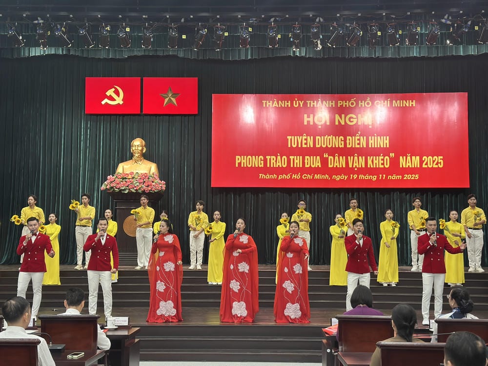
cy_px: 183
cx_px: 244
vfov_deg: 30.3
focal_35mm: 48
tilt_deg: +6.1
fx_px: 677
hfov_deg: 39.7
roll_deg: -0.4
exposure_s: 1/100
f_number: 1.78
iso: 100
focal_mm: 6.86
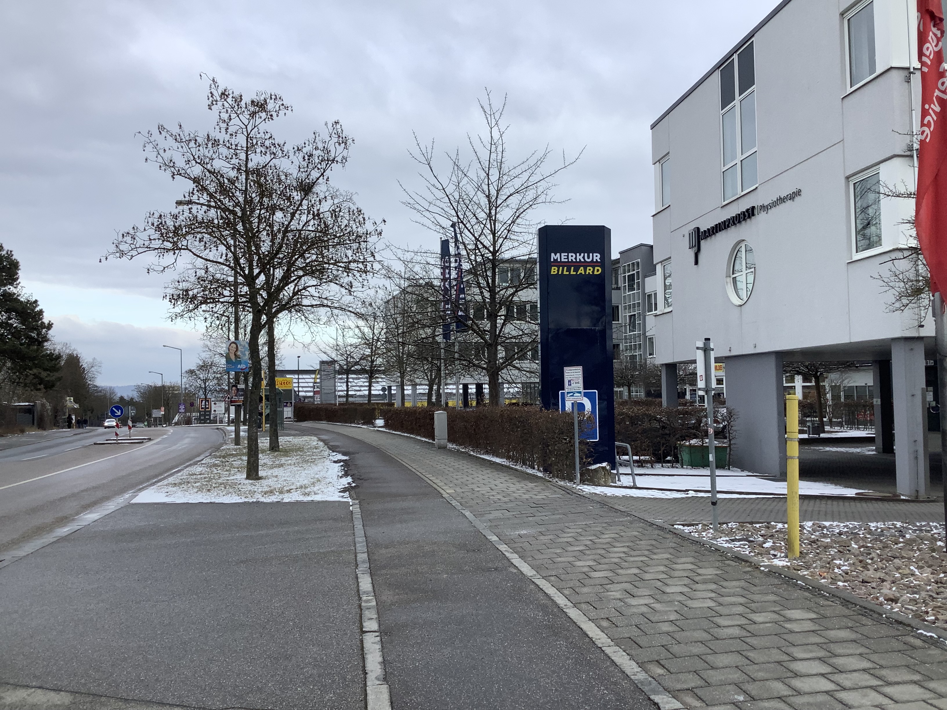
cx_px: 474
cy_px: 355
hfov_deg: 58.4
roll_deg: +0.1
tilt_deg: +2.5
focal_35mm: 31
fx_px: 848
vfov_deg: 45.4
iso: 25
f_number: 2.4
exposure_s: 1/418
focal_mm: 3.3
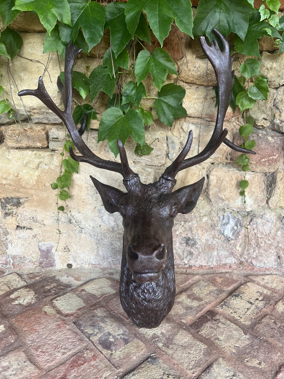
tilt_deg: -14.1
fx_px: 284
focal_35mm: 26
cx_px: 142
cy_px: 190
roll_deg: -0.1
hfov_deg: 53.1
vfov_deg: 67.3
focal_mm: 5.7
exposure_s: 1/121
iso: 64
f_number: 1.5
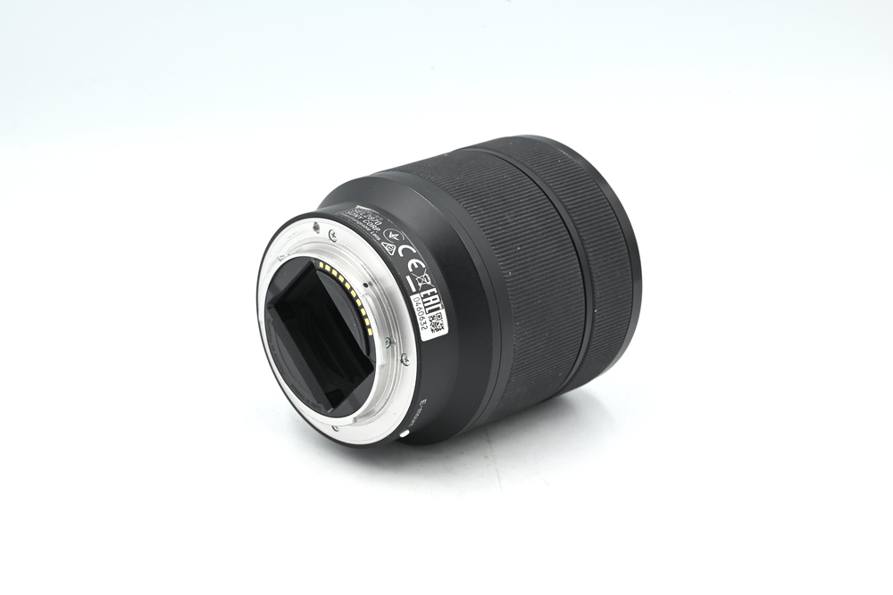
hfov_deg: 27.0
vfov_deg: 18.2
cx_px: 446
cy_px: 298
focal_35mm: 75
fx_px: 1861
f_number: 16
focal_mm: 75
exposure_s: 1/20
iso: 200
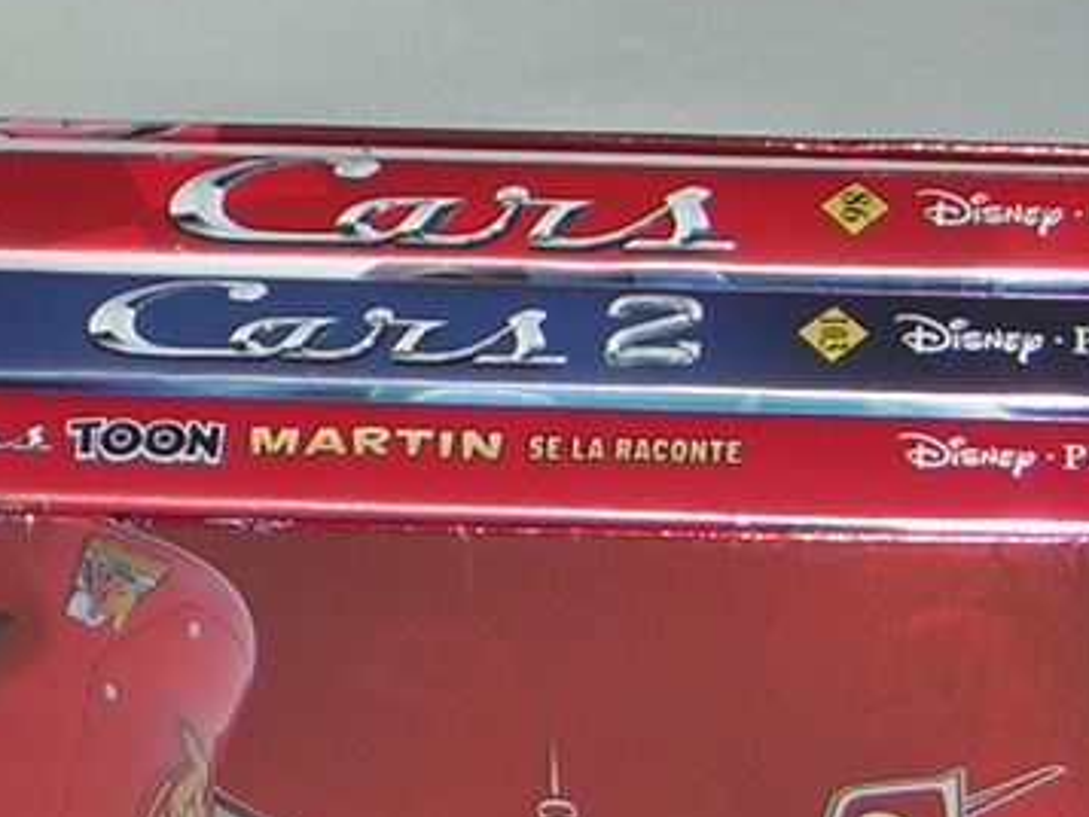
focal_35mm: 207
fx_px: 6514
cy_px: 515
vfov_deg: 7.2
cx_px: 241
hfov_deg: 9.5
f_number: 3.8
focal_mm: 9.6
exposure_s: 1/60.1
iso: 50
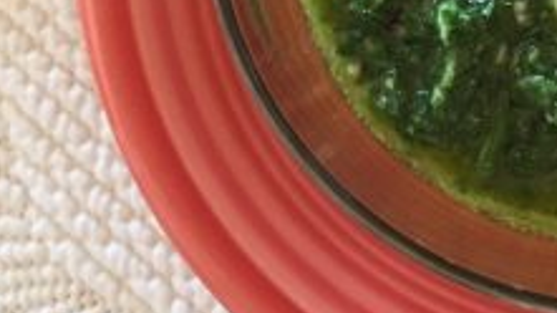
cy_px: -141
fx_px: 1373
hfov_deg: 21.9
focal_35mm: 93
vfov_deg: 12.4
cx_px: 587
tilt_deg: -85.0
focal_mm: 4.15
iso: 80
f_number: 2.2
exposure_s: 1/30
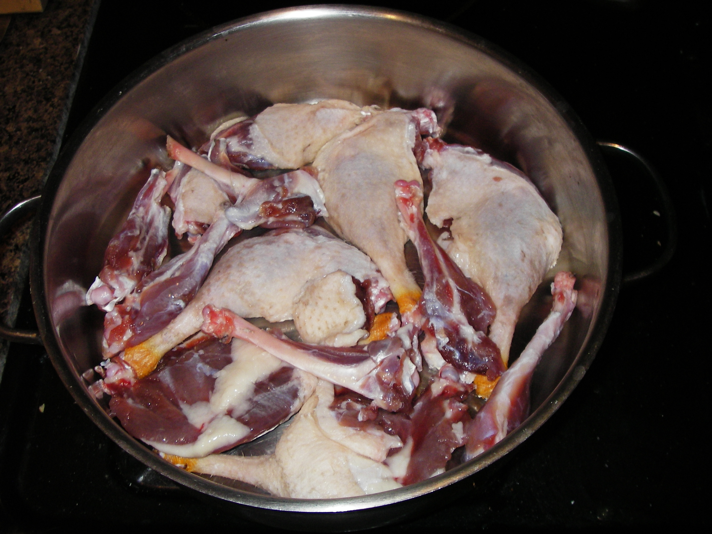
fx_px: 782
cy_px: 267
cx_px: 356
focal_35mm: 38
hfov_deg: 49.0
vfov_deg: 37.7
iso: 100
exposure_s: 1/30
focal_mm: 6.3
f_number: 3.3
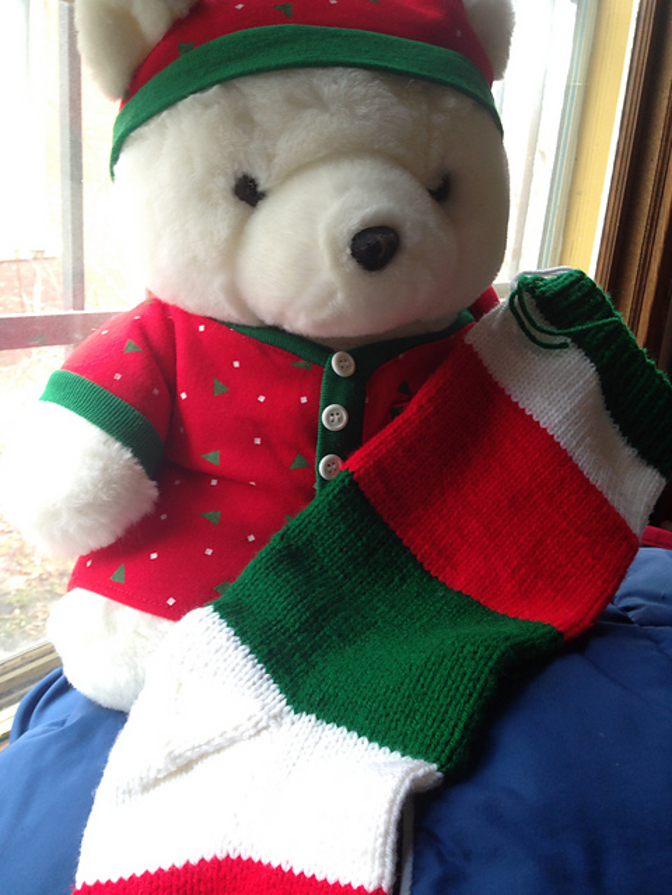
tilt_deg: -16.9
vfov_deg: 55.4
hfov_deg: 42.9
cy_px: 448
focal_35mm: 33
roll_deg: -4.4
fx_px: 854
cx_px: 336
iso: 50
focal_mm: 4.12
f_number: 2.4
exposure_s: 1/24
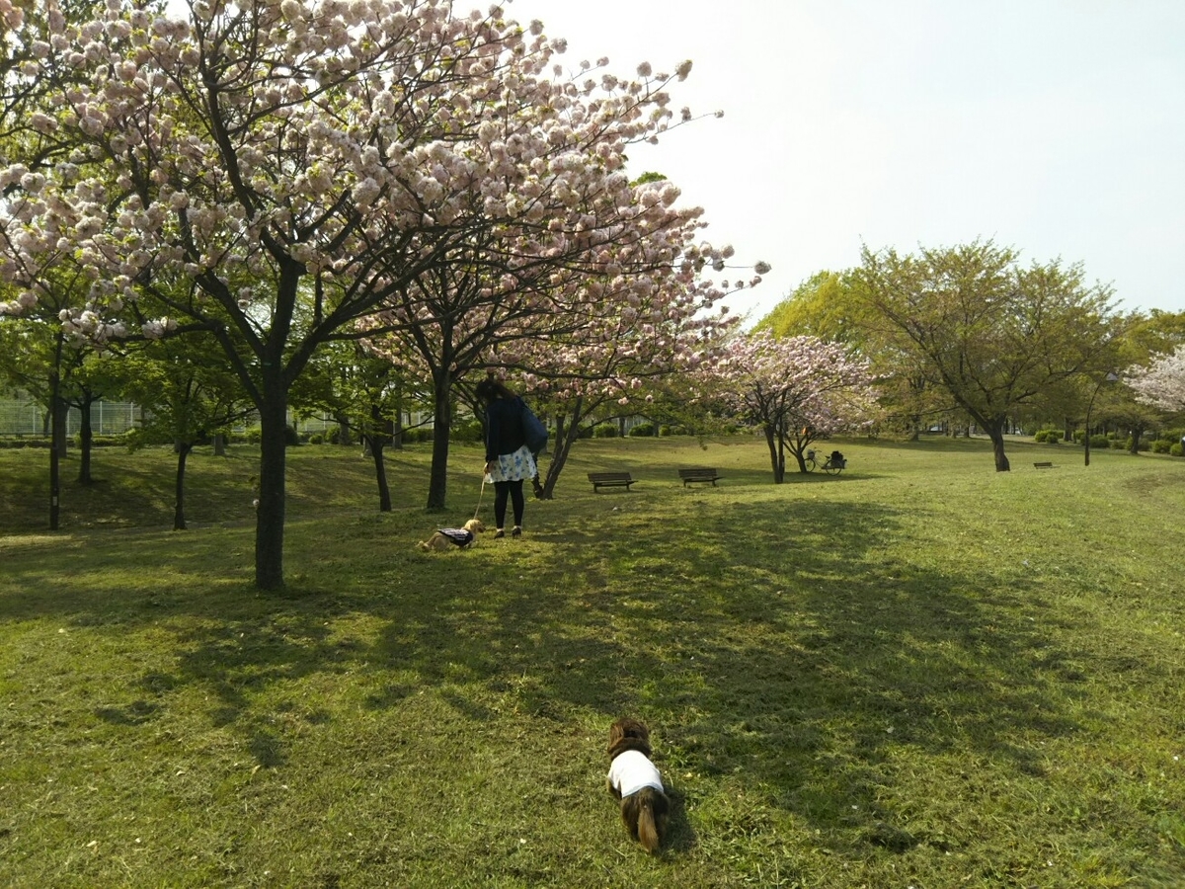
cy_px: 444
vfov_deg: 46.8
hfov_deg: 60.0
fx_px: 1027
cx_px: 592
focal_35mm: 30
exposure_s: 1/829
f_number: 2.2
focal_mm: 4
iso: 25
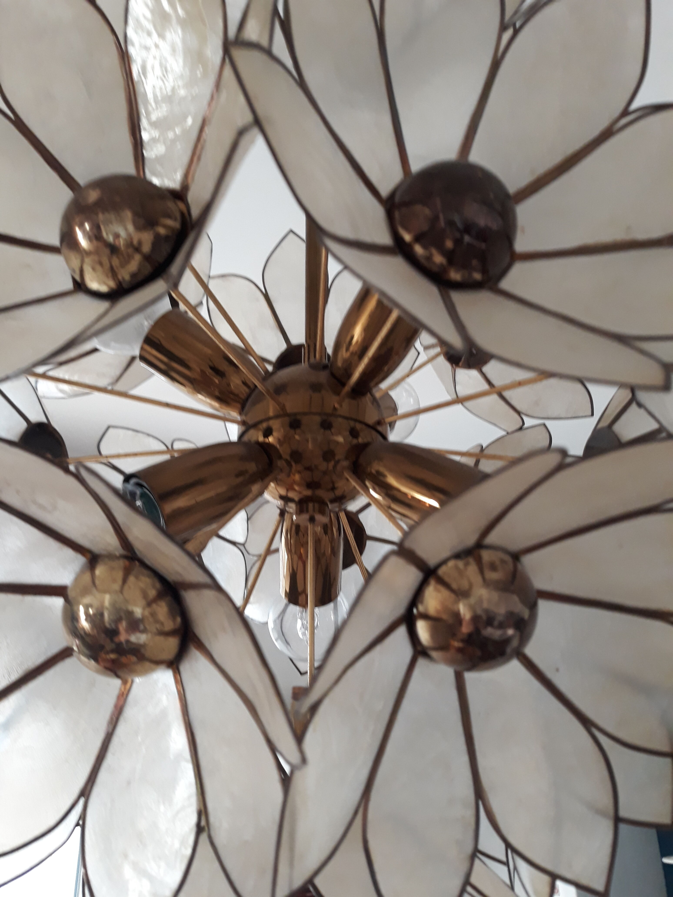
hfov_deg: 51.4
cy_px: 448
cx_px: 336
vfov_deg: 65.3
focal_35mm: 27
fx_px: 700
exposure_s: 1/33
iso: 200
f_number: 1.7
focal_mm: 3.71
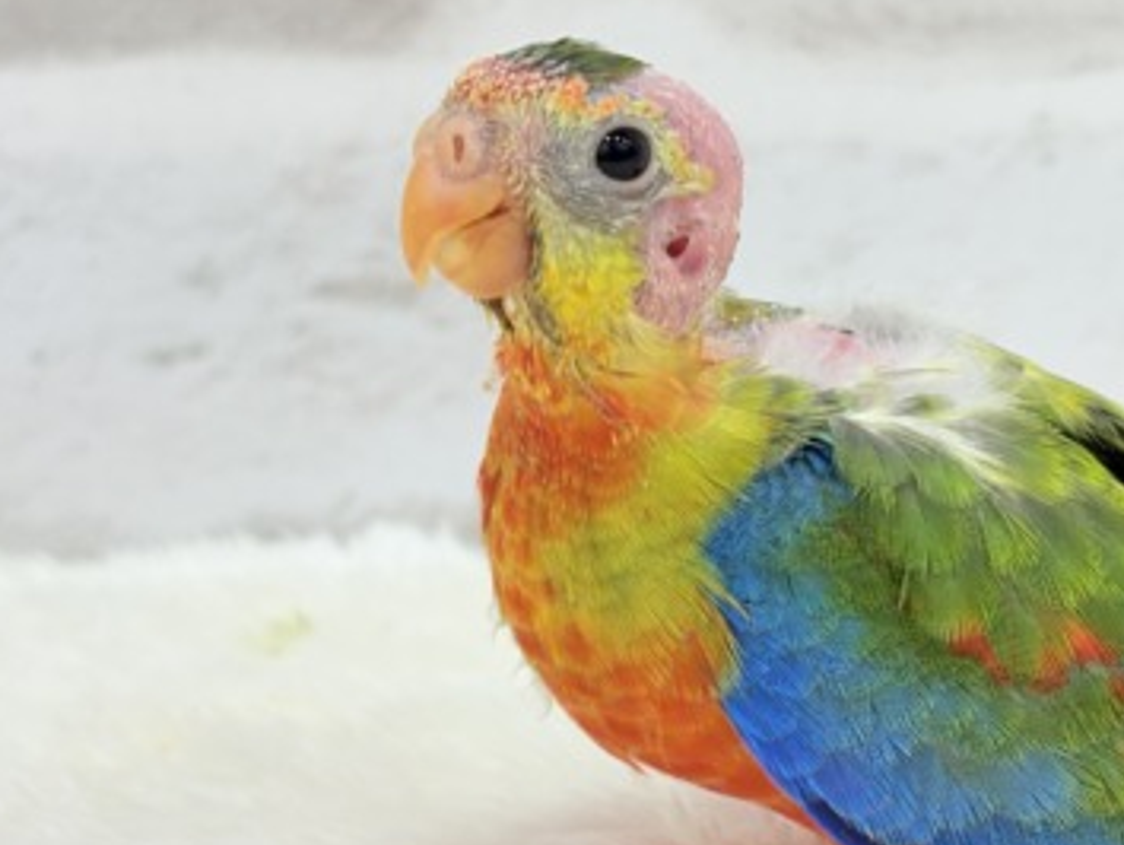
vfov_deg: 15.7
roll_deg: -0.4
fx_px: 3054
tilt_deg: -13.5
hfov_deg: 20.6
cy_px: 534
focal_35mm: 94
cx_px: 873
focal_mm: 5.96
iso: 40
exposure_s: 1/50
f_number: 1.6
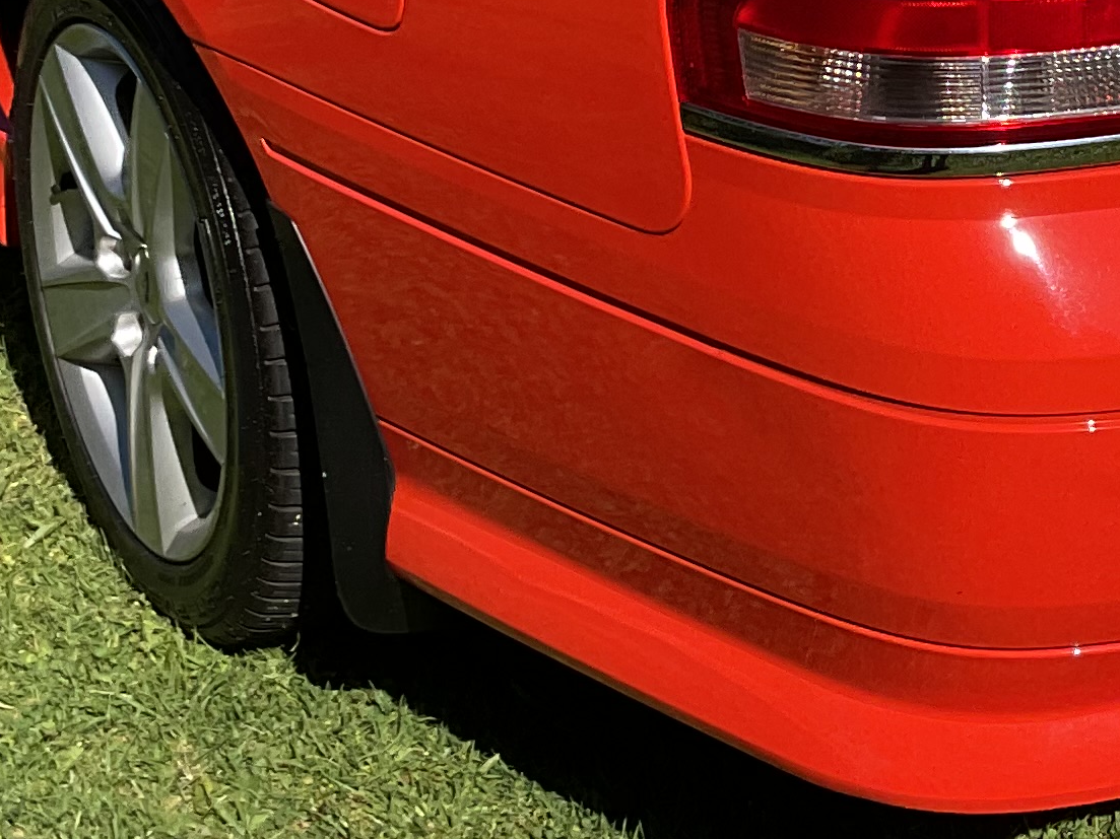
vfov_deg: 13.6
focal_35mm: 106
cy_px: -141
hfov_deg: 18.3
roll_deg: +1.4
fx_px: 3429
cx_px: 1001
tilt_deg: -15.1
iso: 16
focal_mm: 3
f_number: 1.8
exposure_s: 1/1577
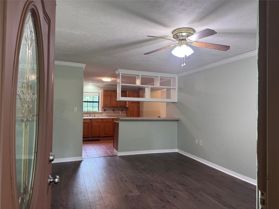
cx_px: 140
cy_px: 104
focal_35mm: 24
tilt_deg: +0.3
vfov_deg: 56.8
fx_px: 193
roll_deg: -1.0
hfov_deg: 71.6
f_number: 1.78
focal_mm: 6.76
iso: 160
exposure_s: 1/60
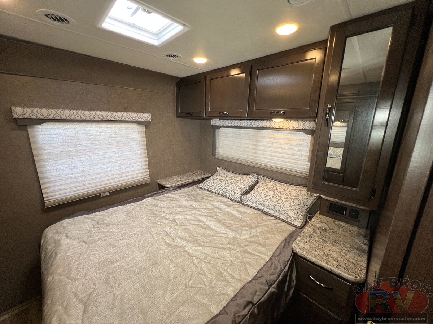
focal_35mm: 13
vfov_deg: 89.9
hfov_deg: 106.2
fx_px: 163
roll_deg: -0.7
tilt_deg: -14.9
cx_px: 216
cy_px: 162
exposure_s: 1/99
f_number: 1.8
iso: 125
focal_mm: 1.57
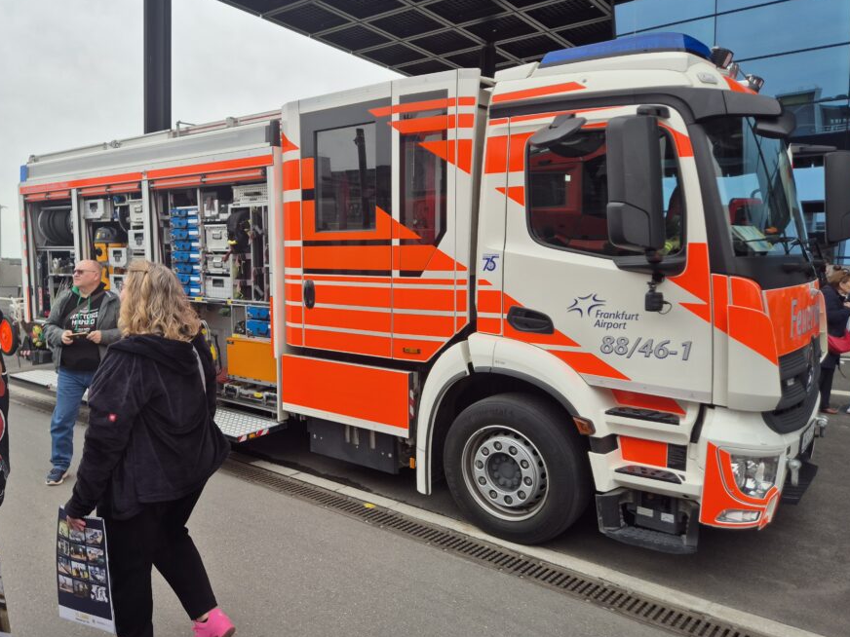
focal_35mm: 27
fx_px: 663
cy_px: 313
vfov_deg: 51.4
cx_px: 363
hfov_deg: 65.0
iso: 25
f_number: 1.8
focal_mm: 5.4
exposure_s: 1/612
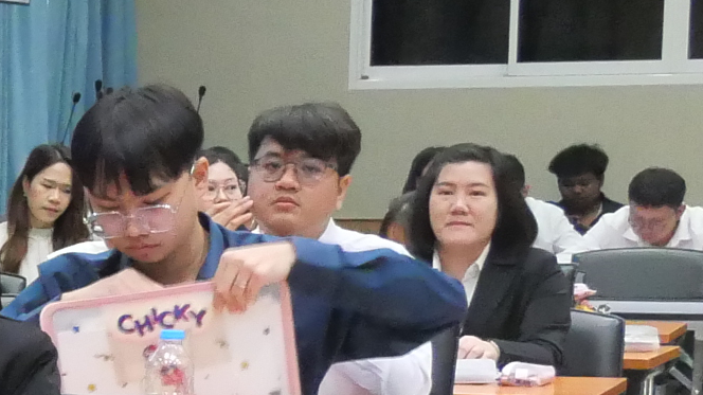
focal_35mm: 170
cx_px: -900
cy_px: 544
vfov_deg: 7.0
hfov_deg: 11.0
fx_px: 3168
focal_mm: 14
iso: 3200
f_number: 5
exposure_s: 1/50
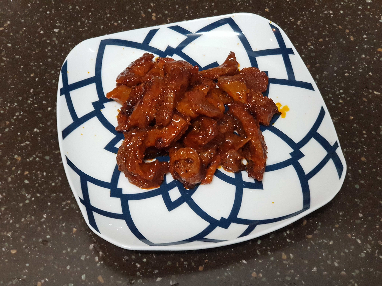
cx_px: 191
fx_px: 574
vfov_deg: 28.0
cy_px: 143
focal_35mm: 52
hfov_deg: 36.8
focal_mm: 6
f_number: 2.4
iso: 250
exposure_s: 1/30
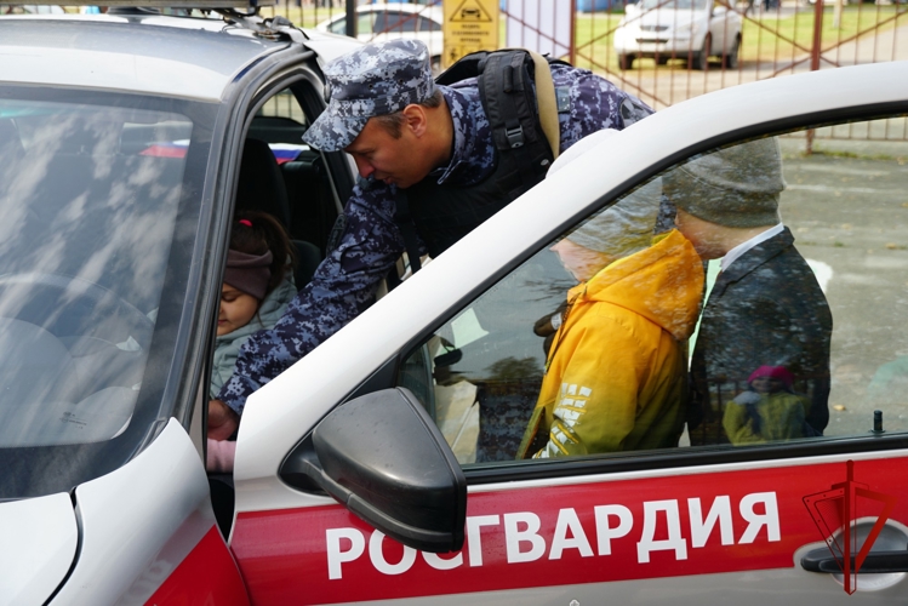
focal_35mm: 50
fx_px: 1249
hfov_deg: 40.0
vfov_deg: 27.3
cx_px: 454
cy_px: 303
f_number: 4.5
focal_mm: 33
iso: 100
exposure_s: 1/160
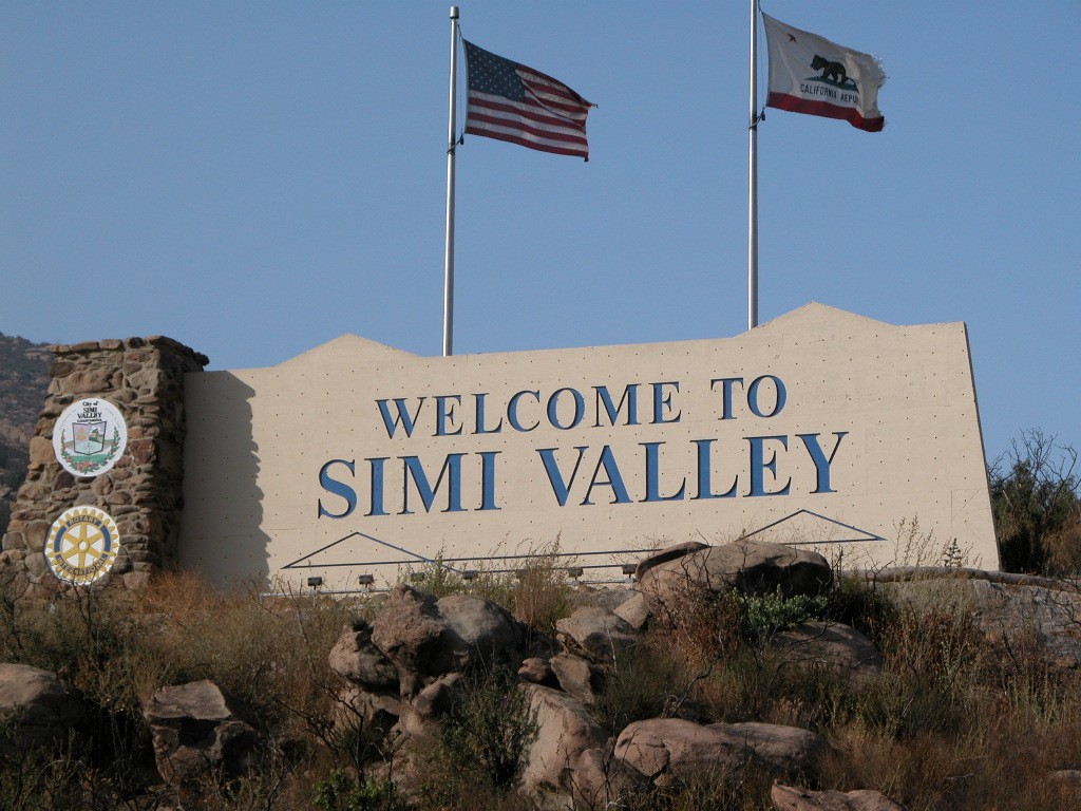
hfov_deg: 15.9
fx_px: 3872
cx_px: 540
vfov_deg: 12.0
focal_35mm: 124
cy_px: 406
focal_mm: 31.9
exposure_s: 1/573
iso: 100
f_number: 6
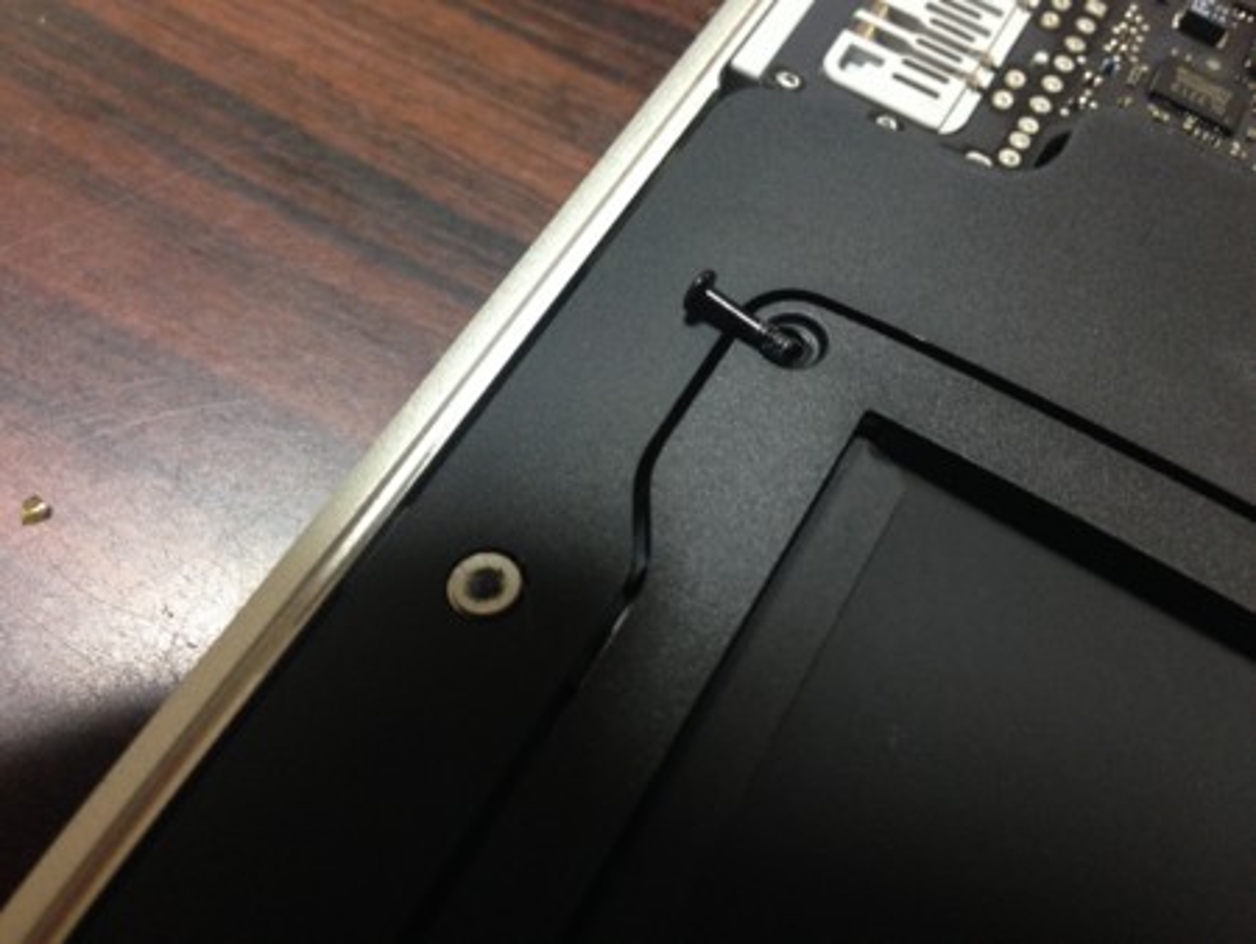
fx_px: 1198
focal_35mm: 33
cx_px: 628
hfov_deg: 55.3
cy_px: 472
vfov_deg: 43.0
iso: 200
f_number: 2.4
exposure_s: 1/20
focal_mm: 4.12
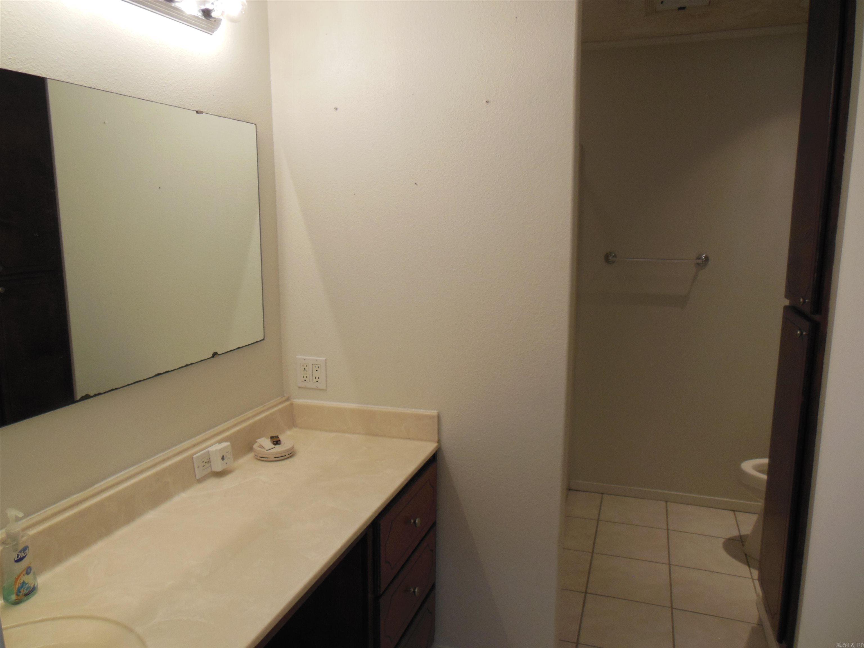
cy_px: 324
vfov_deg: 54.9
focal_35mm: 25
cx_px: 432
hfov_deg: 69.4
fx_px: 624
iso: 125
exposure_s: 1/60
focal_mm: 4.5
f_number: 3.2
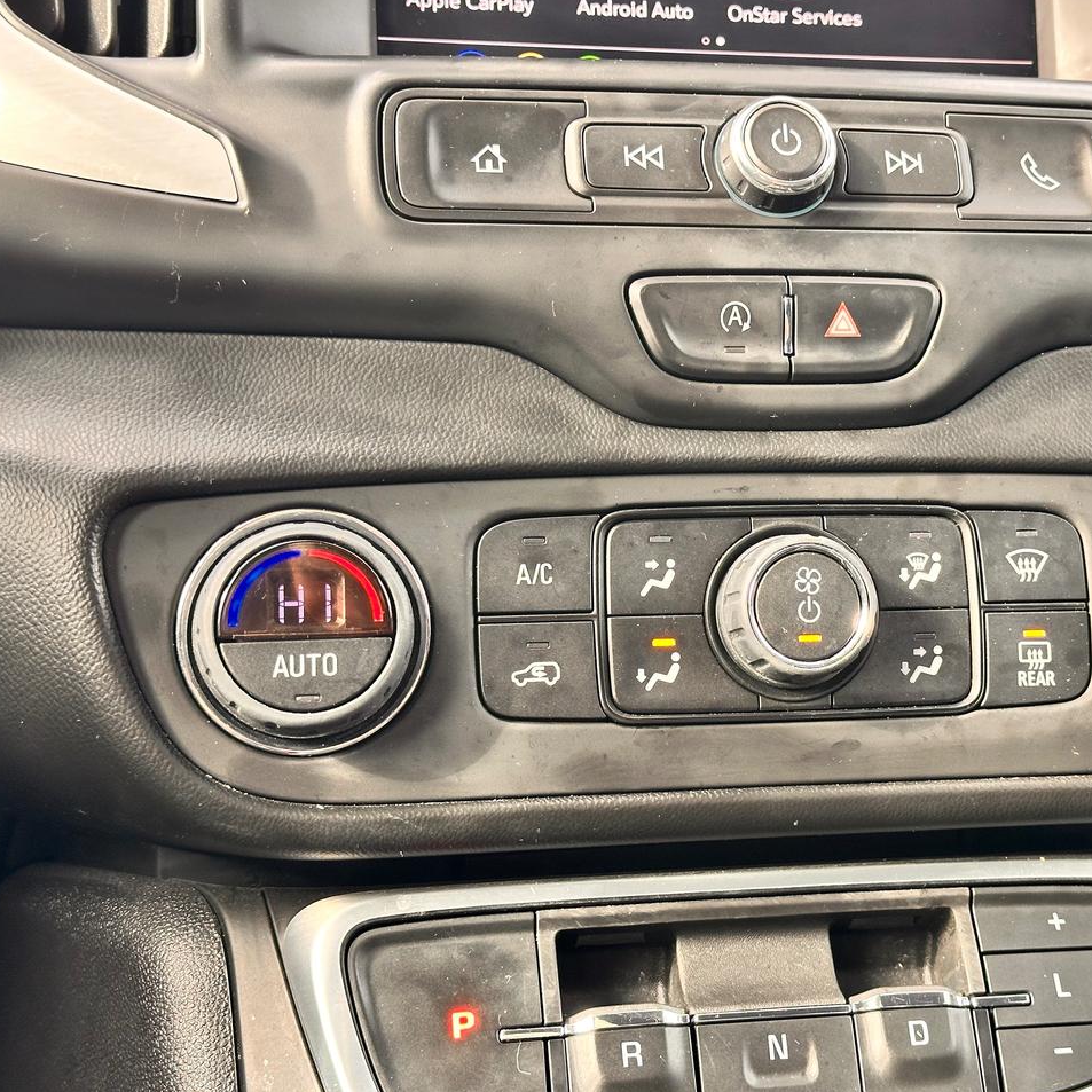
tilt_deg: -6.0
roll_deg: -1.3
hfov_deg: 29.8
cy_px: 545
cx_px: 723
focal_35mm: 57
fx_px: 2034
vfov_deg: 30.0
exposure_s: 1/64
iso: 80
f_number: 1.78
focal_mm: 6.86
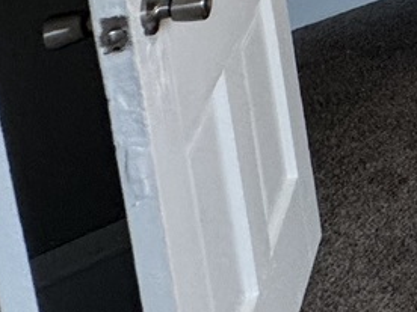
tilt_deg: -8.0
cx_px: 1039
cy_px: -336
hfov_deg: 14.5
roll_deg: -0.1
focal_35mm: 73
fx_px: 879
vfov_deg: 15.5
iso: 200
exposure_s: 1/120
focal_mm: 2.22
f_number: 2.2
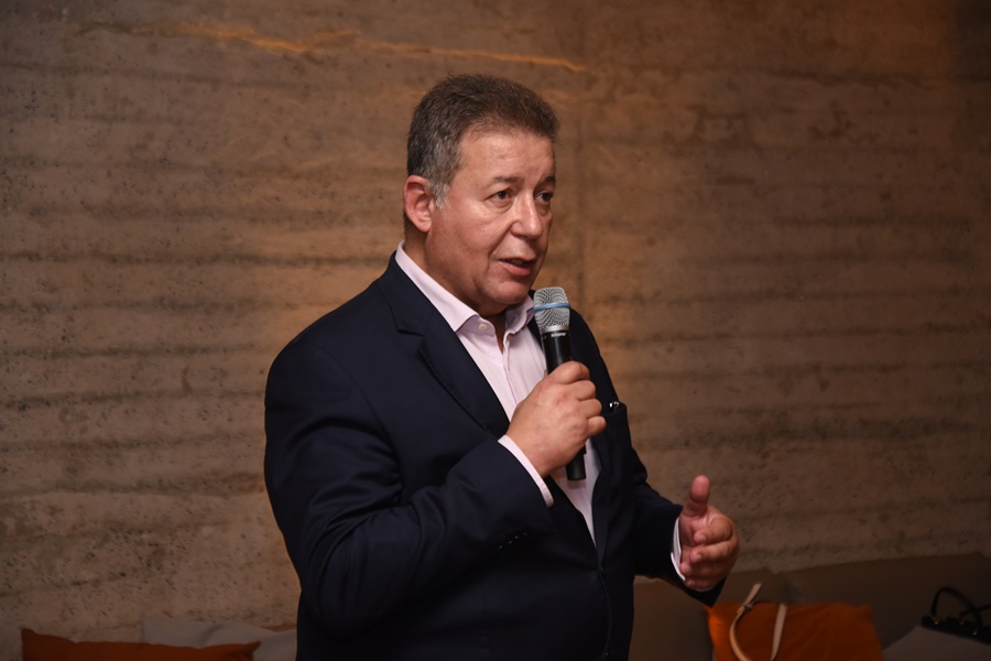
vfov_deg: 18.9
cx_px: 496
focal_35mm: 72
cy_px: 330
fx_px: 1982
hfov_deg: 28.1
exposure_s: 1/160
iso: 2000
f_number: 4.5
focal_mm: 72
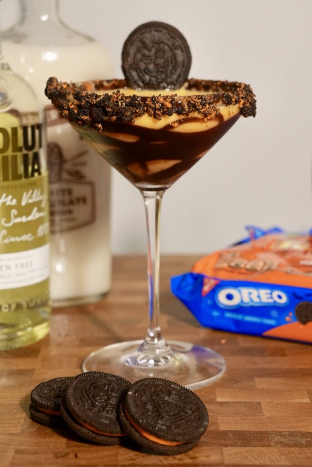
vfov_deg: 27.0
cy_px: 234
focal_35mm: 75
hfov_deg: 18.2
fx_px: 973
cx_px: 156
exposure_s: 1/60
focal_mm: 50
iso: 1250
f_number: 4.5
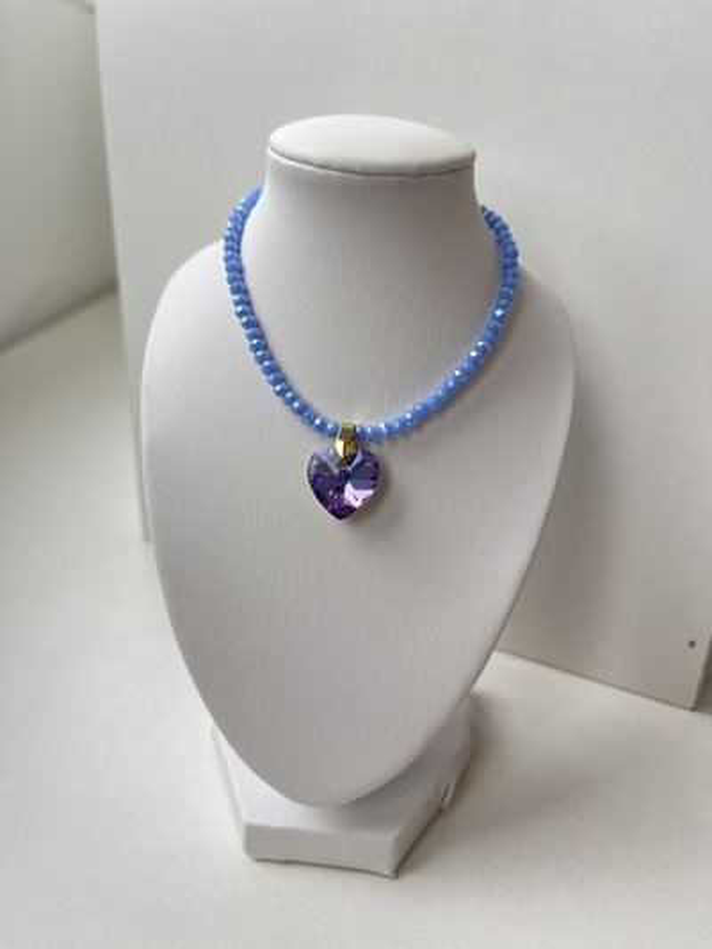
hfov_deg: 53.1
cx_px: 356
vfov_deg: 67.3
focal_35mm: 26
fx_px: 713
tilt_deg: -24.5
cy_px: 474
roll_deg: -3.2
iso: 50
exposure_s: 1/363
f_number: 1.6
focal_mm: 5.1
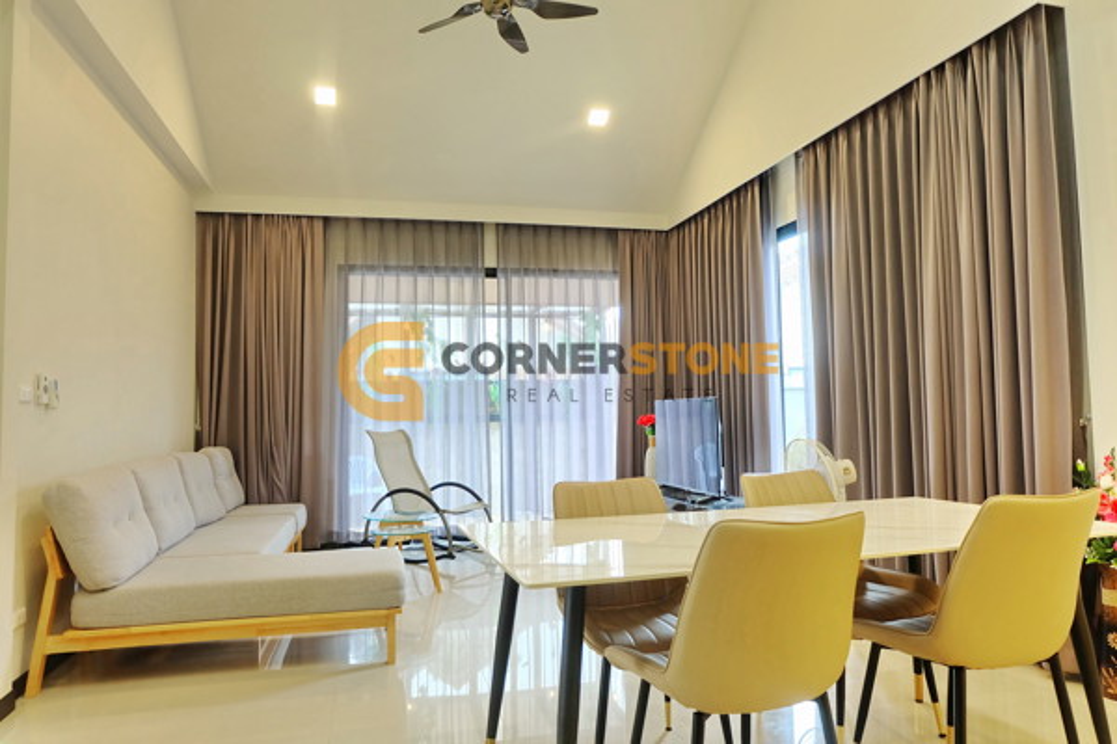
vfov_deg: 53.1
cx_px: 558
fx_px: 745
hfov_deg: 73.7
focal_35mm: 24
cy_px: 372
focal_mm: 16
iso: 400
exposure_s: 1/34
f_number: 3.5
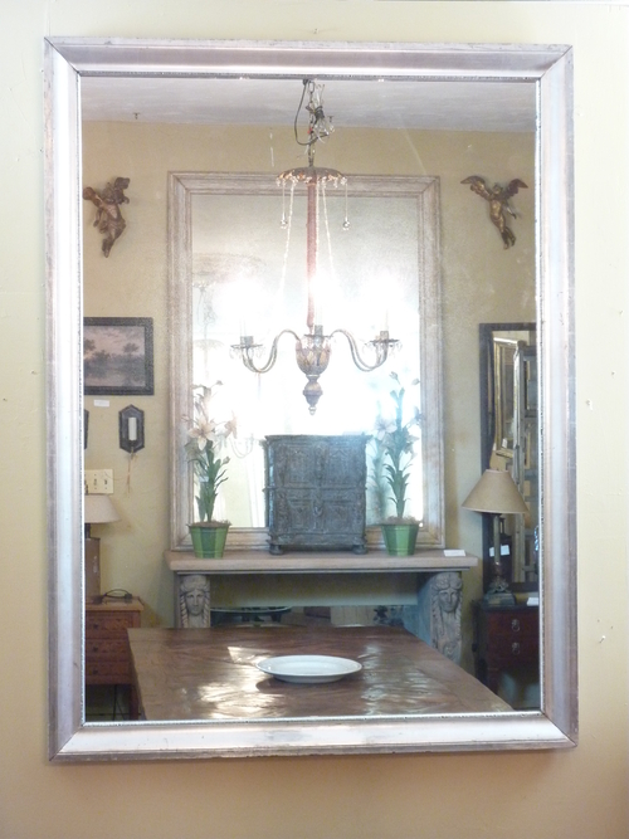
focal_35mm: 90
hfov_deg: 16.4
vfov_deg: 21.8
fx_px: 2181
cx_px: 314
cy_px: 420
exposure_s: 1/8
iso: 400
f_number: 4.3
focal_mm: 14.7
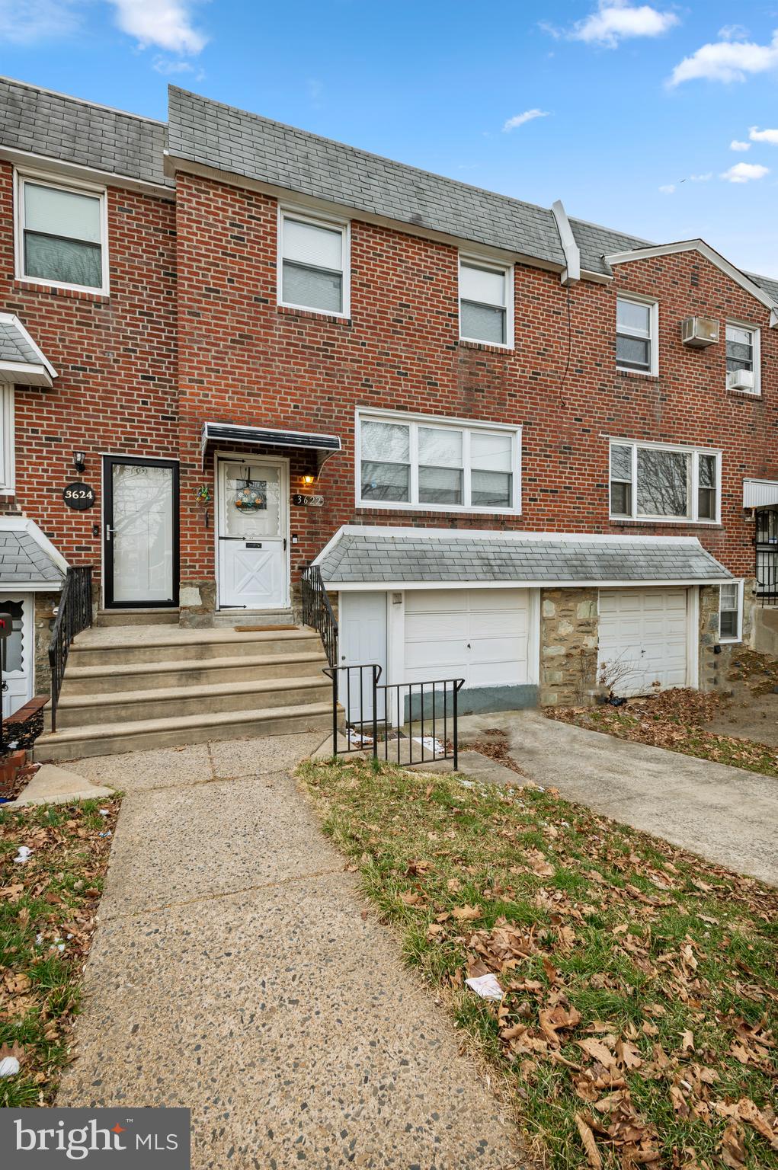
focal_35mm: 17
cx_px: 389
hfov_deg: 70.3
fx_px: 552
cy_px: 585
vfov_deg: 93.3
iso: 200
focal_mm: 17
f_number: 8
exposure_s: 1/160
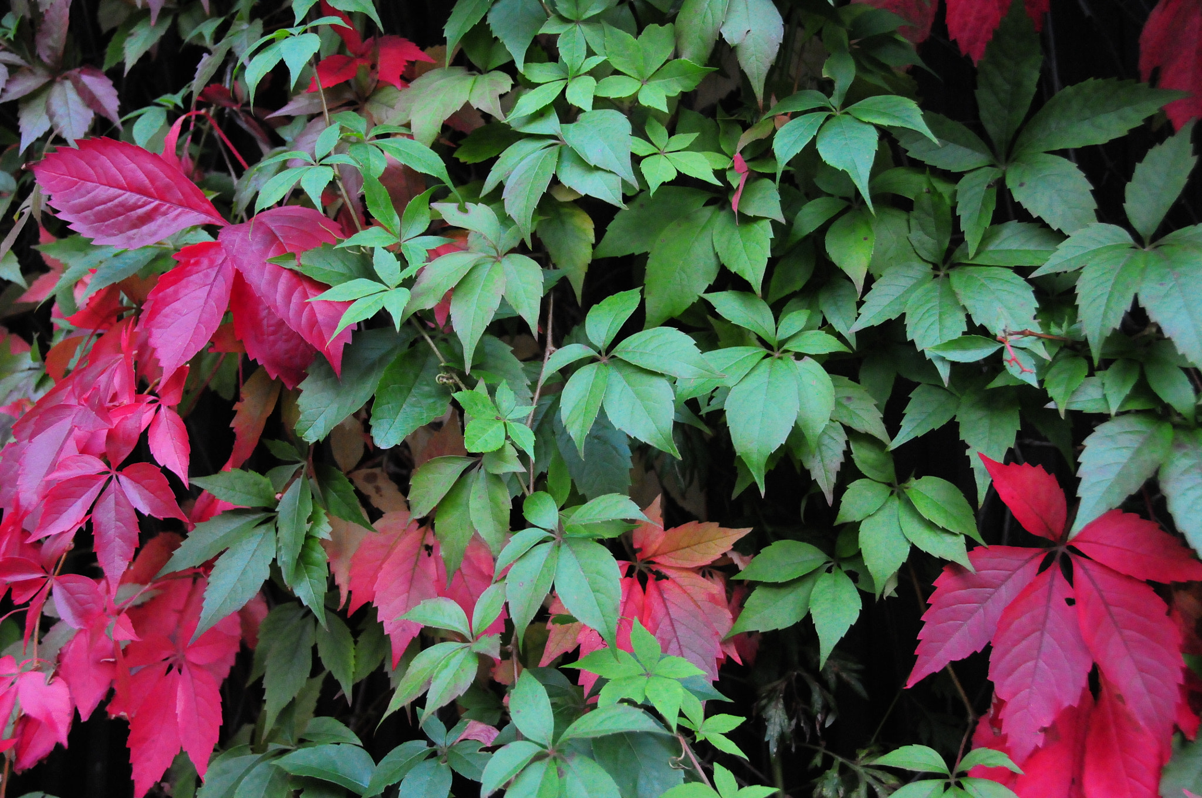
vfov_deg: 31.8
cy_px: 399
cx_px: 601
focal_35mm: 42
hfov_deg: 46.5
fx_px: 1401
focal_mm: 28
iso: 3200
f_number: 4
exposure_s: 1/160
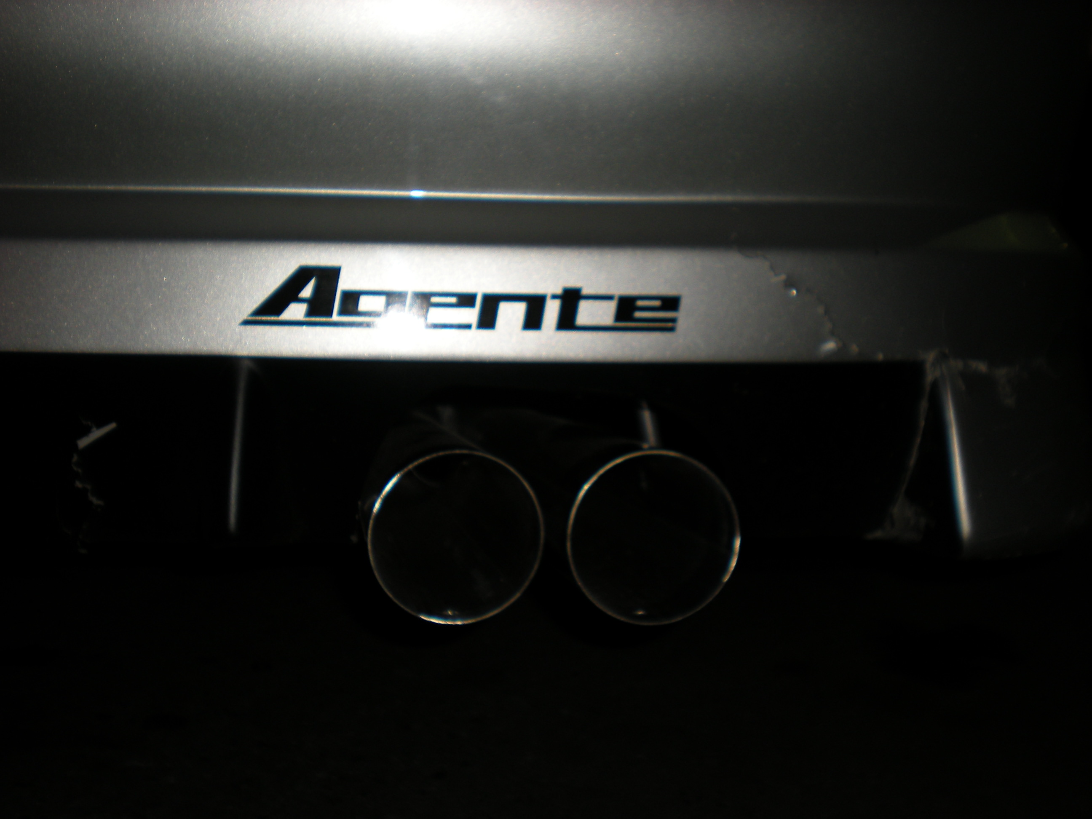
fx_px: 1388
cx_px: 546
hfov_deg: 42.9
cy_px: 410
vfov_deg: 32.9
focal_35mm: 44
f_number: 3.5
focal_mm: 7.4
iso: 64
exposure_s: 1/60
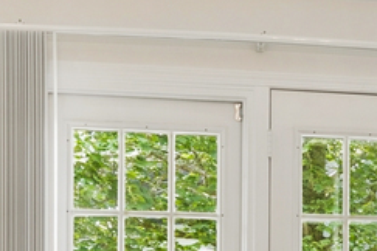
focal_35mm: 120
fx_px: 1257
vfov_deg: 11.2
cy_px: 294
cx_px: 551
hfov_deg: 15.8
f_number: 8
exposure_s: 1/6
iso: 200
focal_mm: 12
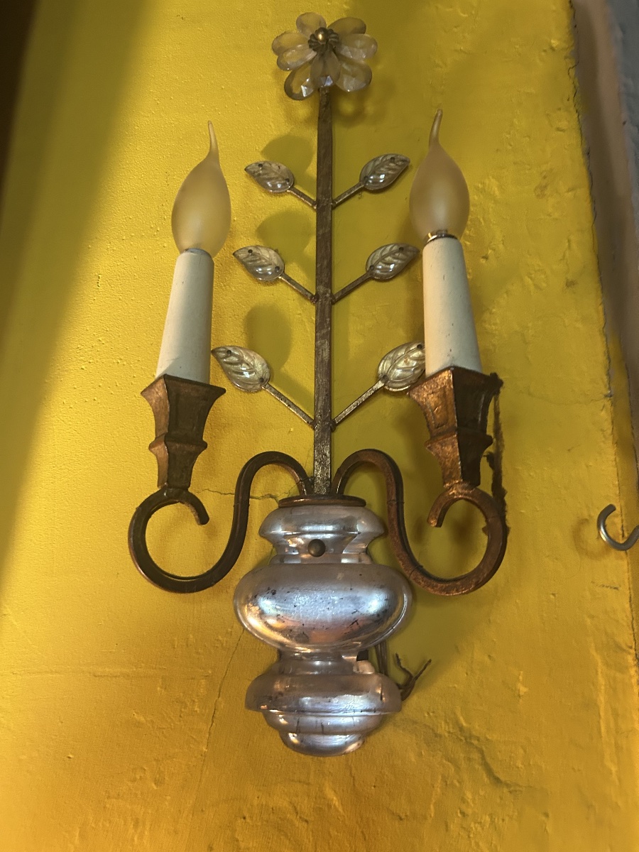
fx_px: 640
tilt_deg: +13.6
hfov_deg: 53.1
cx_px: 320
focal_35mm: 26
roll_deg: +0.2
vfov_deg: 67.3
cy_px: 426
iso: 400
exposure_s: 1/60
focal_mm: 5.7
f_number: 1.5
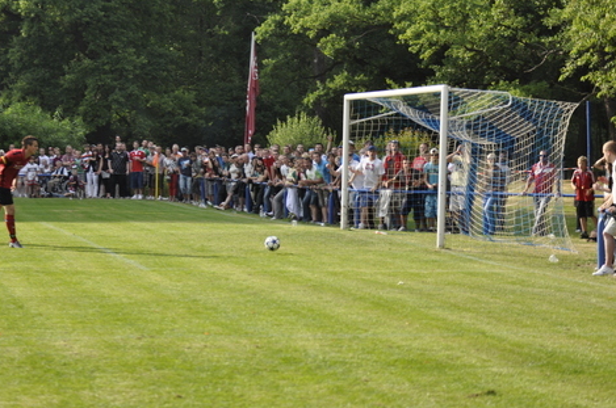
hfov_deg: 16.0
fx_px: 2186
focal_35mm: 128
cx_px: 322
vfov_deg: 10.7
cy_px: 195
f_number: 4
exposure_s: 1/1000
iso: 450
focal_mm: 80
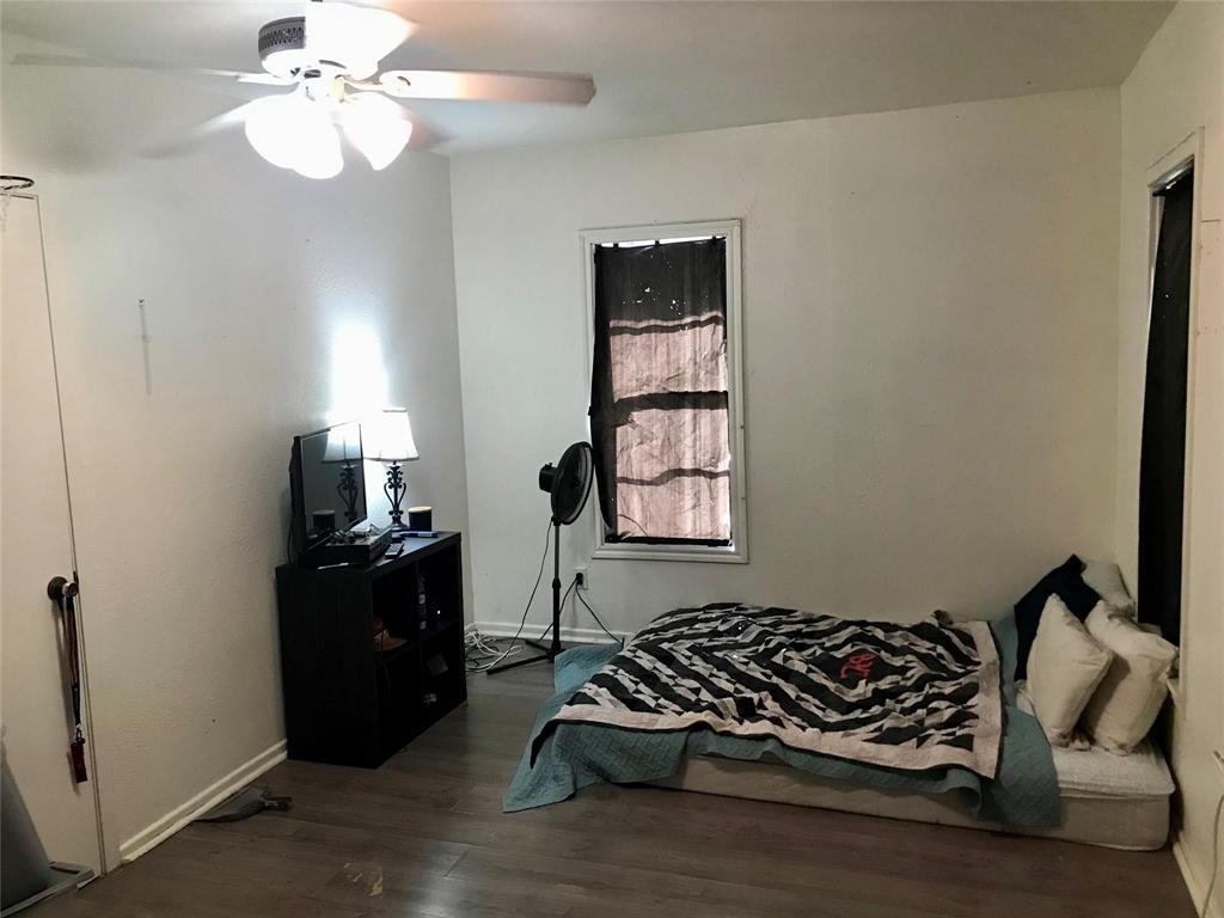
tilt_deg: -7.1
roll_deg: +1.9
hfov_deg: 63.4
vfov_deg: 49.7
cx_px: 612
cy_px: 459
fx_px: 990
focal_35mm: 28
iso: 50
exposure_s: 1/15
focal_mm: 3.99
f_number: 1.8
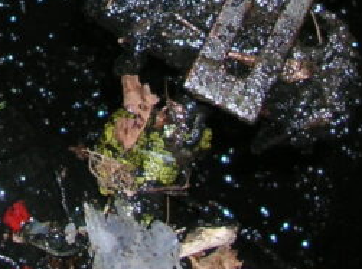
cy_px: -132
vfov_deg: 10.0
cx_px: -45
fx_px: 1492
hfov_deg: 13.5
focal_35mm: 143
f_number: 2.8
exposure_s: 1/60.1
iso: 50
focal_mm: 5.8
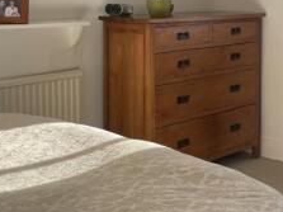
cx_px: 270
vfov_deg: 21.2
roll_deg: -0.4
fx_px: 556
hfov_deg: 27.3
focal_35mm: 68
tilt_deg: -3.3
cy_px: 27
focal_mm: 4.2
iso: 32
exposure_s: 1/703
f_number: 1.6
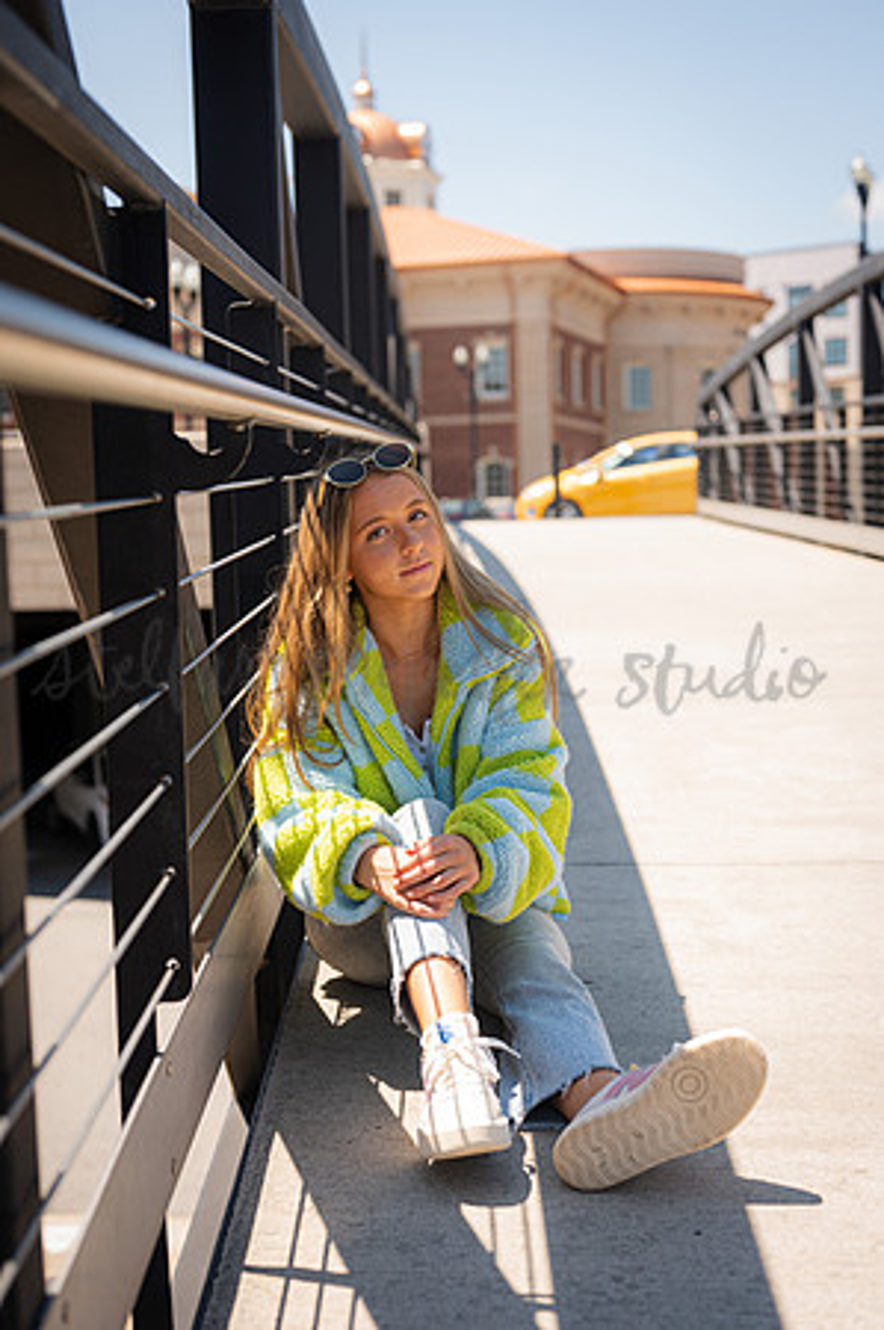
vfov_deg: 39.6
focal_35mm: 50
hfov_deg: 26.9
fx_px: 1846
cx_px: 442
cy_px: 665
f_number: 3.5
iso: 160
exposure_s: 1/1000
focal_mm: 50
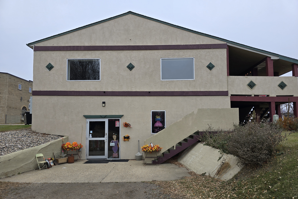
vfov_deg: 53.0
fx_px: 199
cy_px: 112
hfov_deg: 73.7
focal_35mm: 24
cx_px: 149
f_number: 1.7
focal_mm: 6.3
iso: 12
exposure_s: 1/270
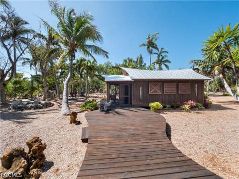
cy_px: 90
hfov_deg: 102.1
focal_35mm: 14
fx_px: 97
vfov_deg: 85.7
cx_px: 120
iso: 200
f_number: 7.1
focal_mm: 7
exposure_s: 1/200
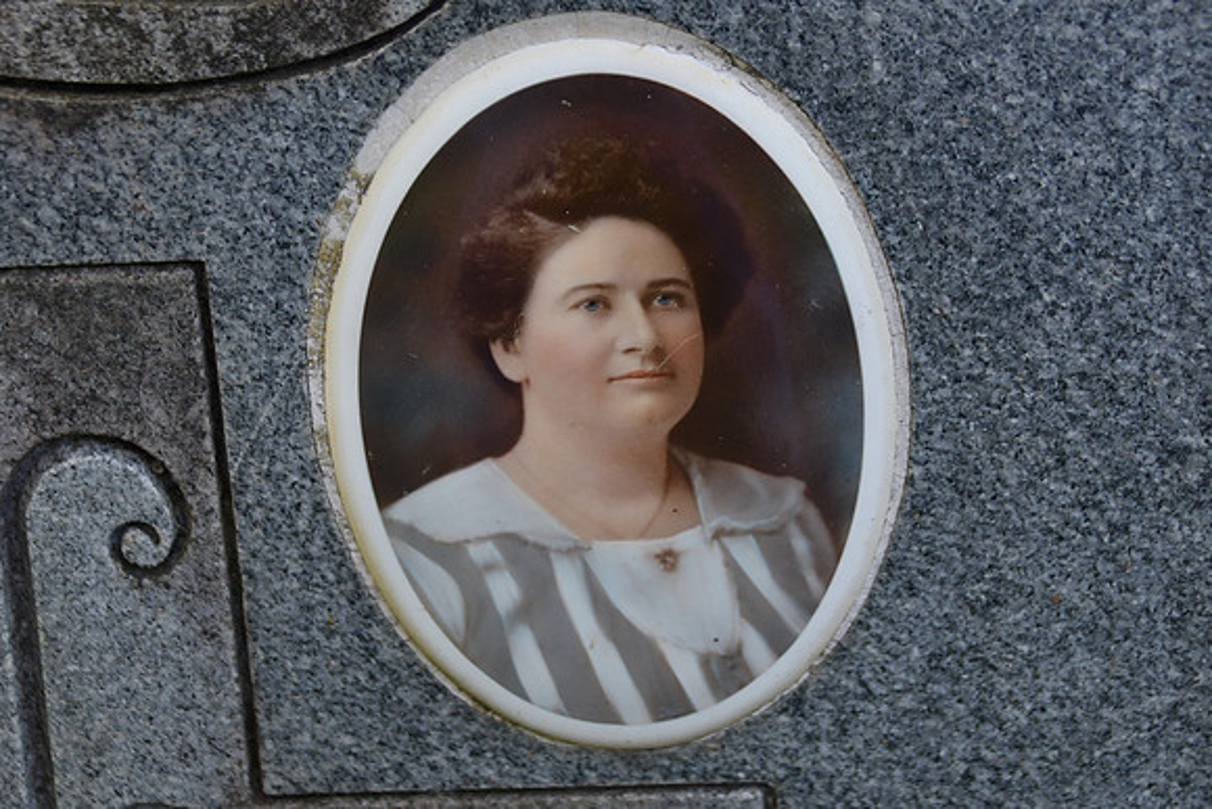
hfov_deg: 17.1
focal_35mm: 120
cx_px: 606
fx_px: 4041
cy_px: 404
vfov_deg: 11.4
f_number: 5
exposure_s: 1/250
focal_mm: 60
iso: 560
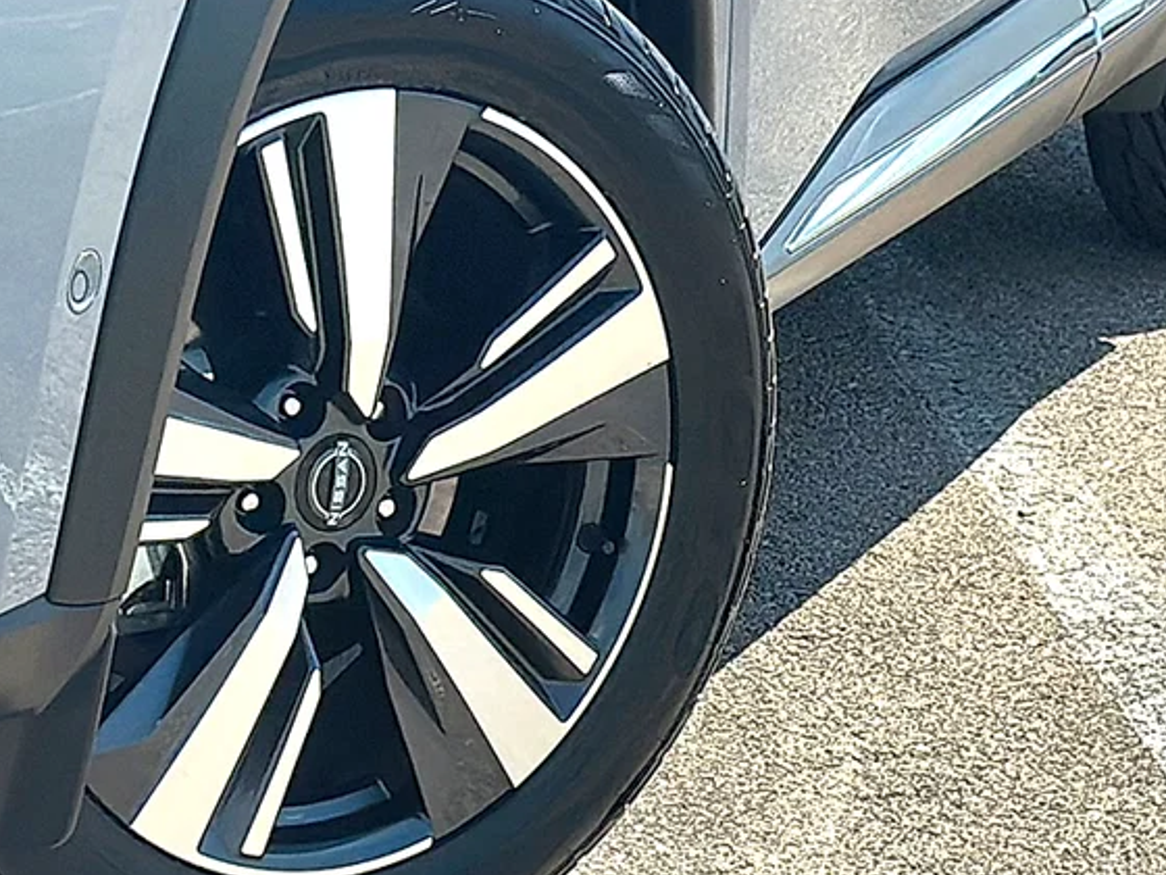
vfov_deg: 11.9
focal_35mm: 125
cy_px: 434
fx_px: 4210
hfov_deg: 15.8
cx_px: 612
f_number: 1.78
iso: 100
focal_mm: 6.86
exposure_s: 1/5319
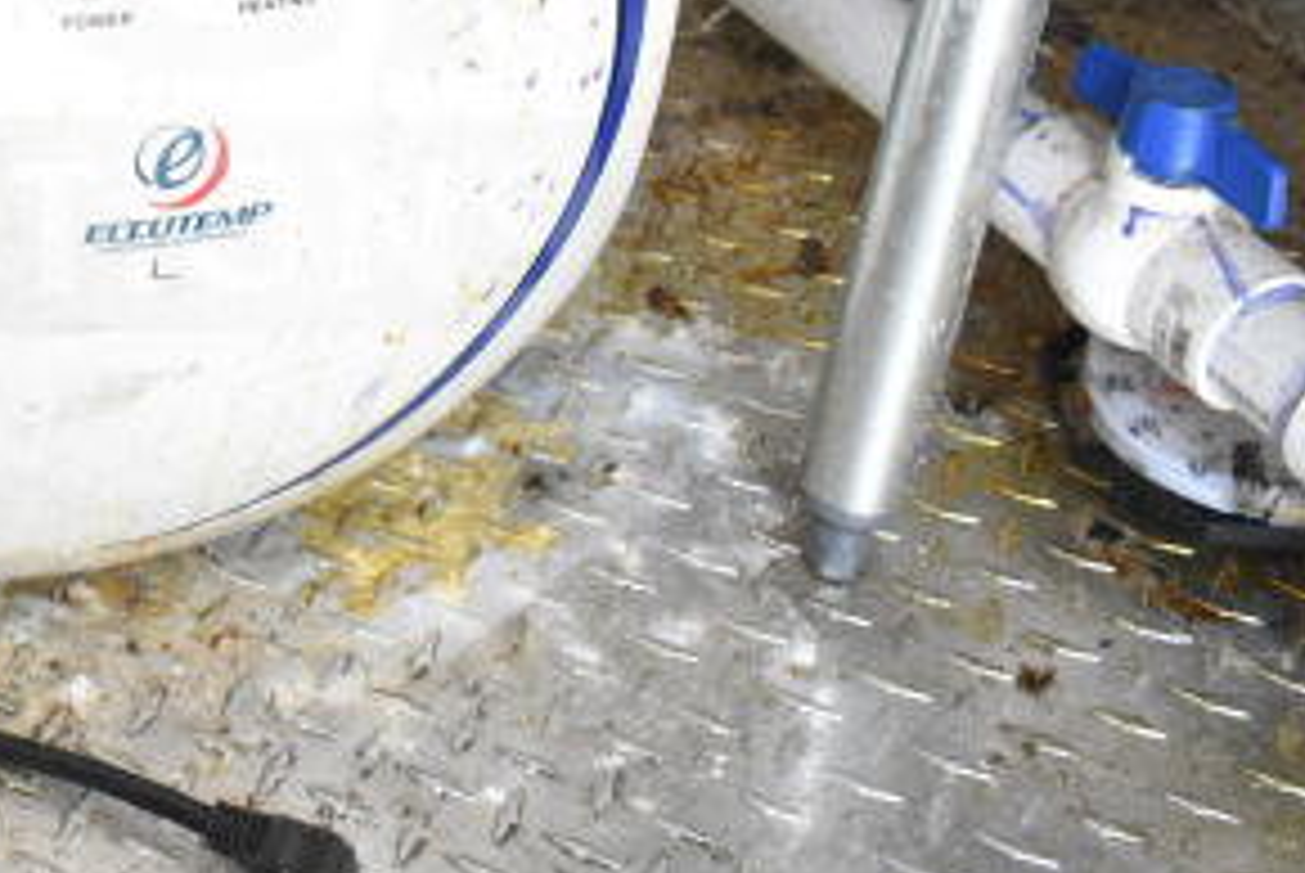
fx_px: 2286
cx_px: 90
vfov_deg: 20.8
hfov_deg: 30.2
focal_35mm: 63
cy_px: -25
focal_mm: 20
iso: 1600
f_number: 5
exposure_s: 1/100
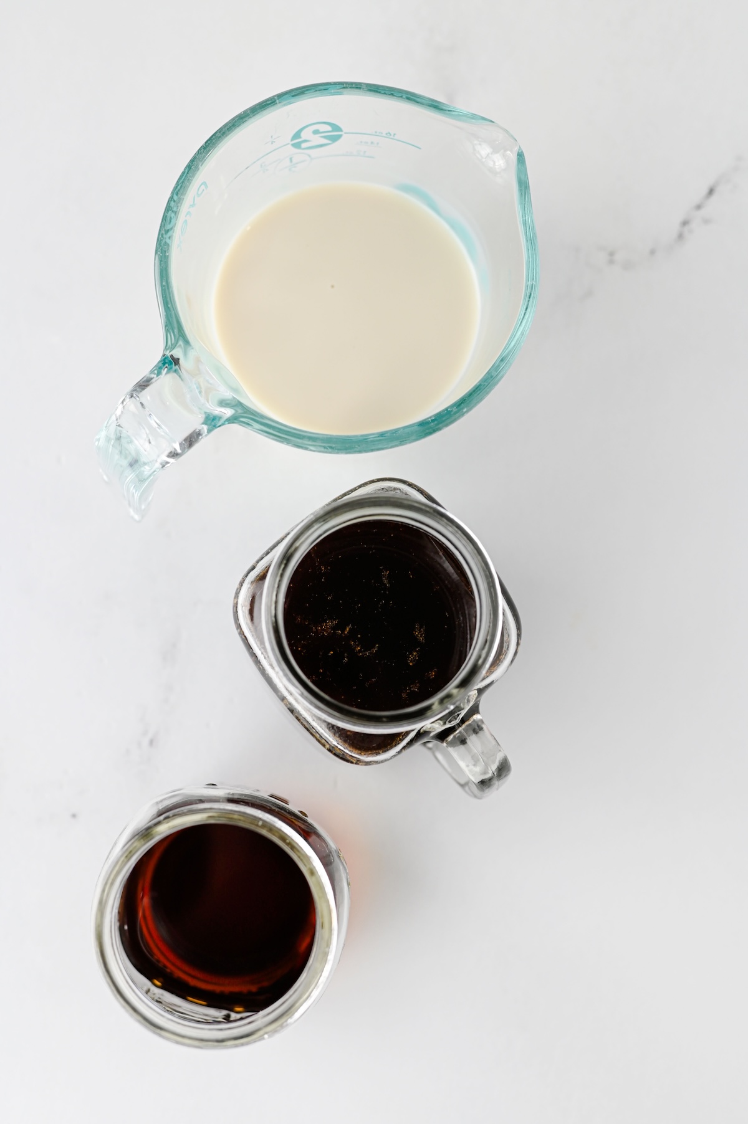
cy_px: 562
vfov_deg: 39.6
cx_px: 374
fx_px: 1561
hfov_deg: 27.0
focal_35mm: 50
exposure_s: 1/100
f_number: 4.5
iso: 400
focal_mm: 50
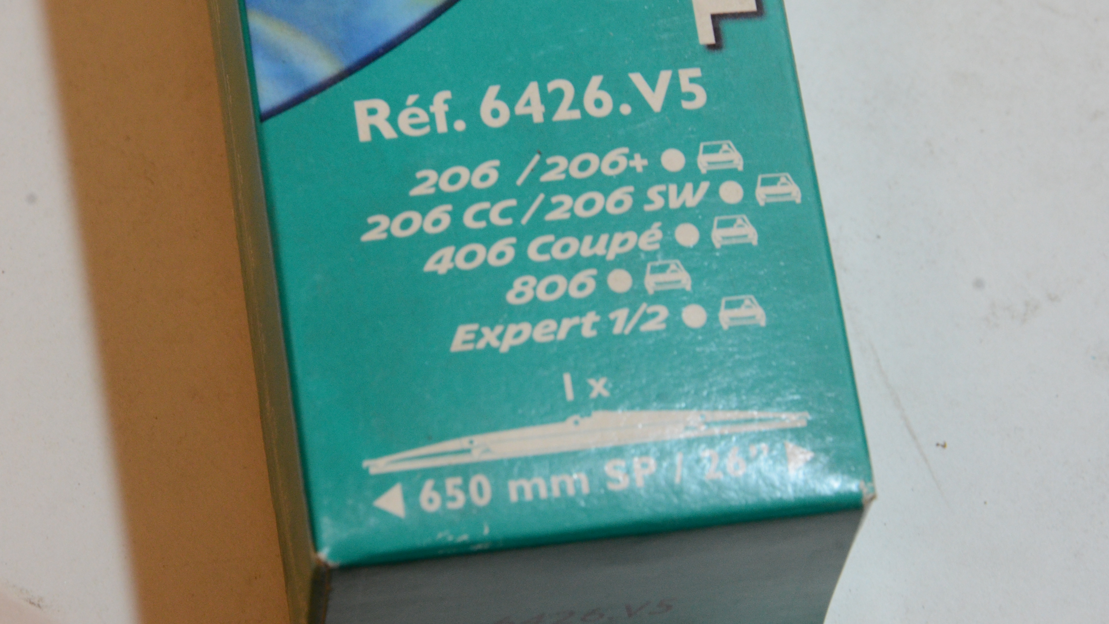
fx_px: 5487
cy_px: 221
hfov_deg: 11.5
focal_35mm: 187
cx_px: 582
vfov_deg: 6.5
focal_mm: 105
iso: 1600
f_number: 16
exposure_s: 1/50
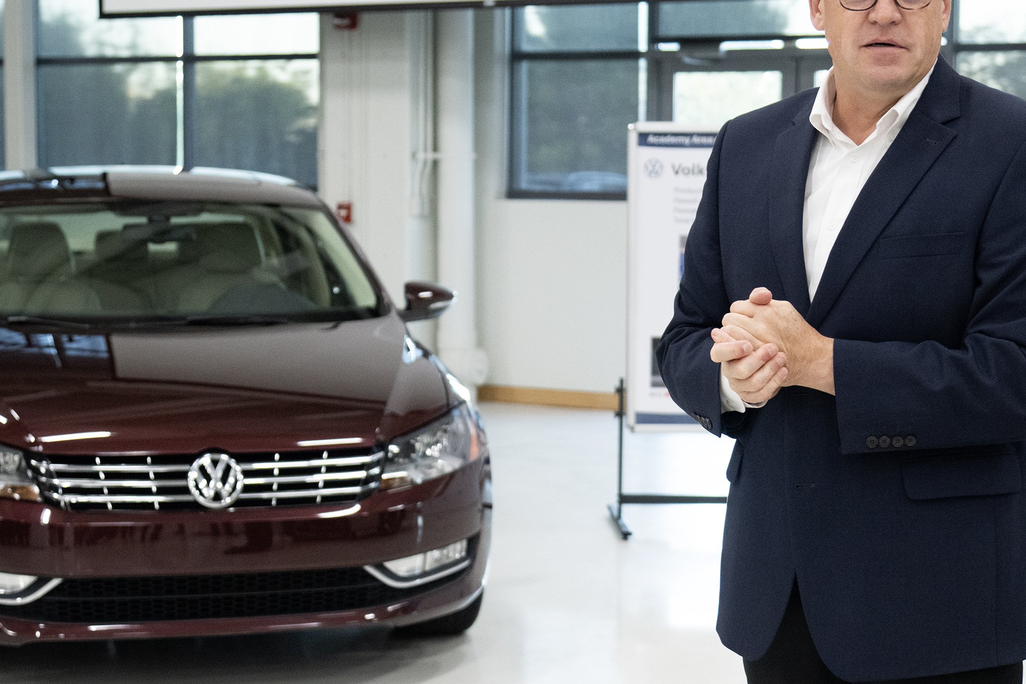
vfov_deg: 21.2
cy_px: 279
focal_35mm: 64
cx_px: 556
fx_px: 1824
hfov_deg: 31.4
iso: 4000
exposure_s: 1/250
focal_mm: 44
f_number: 4
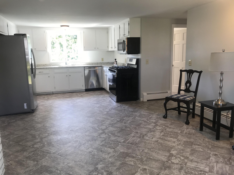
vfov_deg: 49.7
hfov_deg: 63.4
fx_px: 189
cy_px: 88
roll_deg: +0.5
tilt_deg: -9.2
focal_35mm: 28
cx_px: 117
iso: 25
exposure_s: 1/40
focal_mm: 3.99
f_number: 1.8
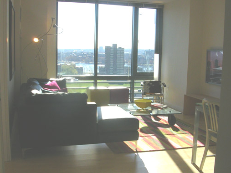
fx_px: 300
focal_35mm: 45
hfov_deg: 42.1
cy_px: 93
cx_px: 116
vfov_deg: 32.2
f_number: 5.6
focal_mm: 5.8
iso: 50
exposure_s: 1/256
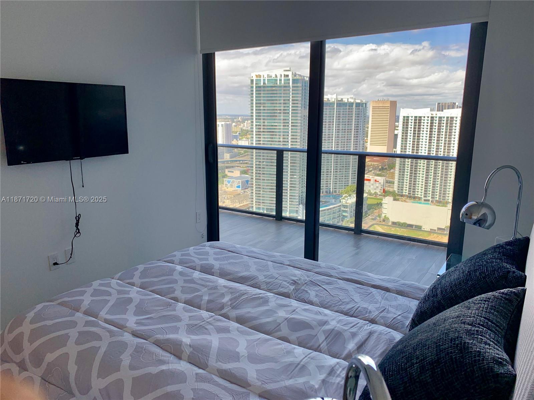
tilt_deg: -10.6
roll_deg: -0.6
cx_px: 267
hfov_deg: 67.3
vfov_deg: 53.1
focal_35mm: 26
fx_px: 401
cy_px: 200
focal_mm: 4.25
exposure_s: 1/218
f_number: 1.8
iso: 25
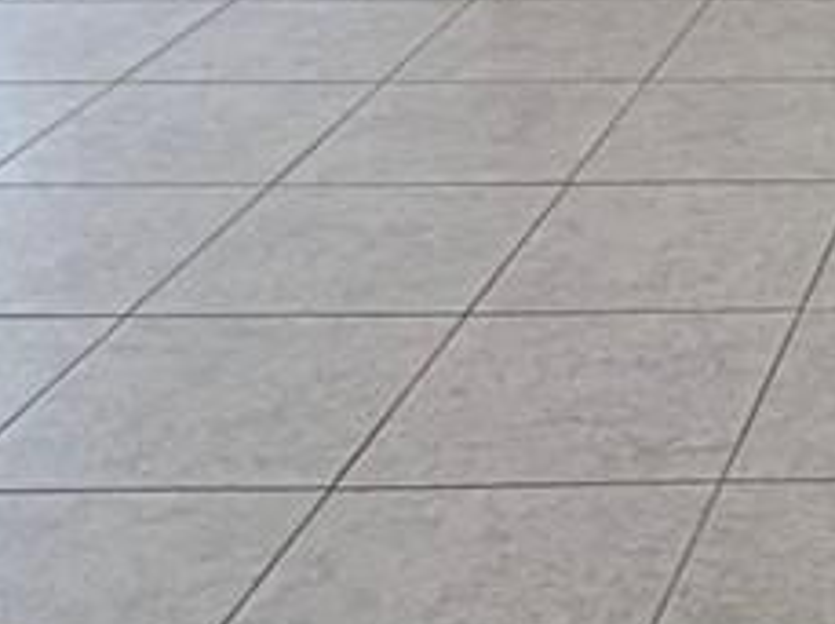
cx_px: 1426
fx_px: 2360
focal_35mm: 98
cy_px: -639
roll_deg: -0.7
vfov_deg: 13.0
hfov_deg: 17.1
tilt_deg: -1.5
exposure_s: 1/120
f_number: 2.2
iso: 125
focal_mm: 2.22
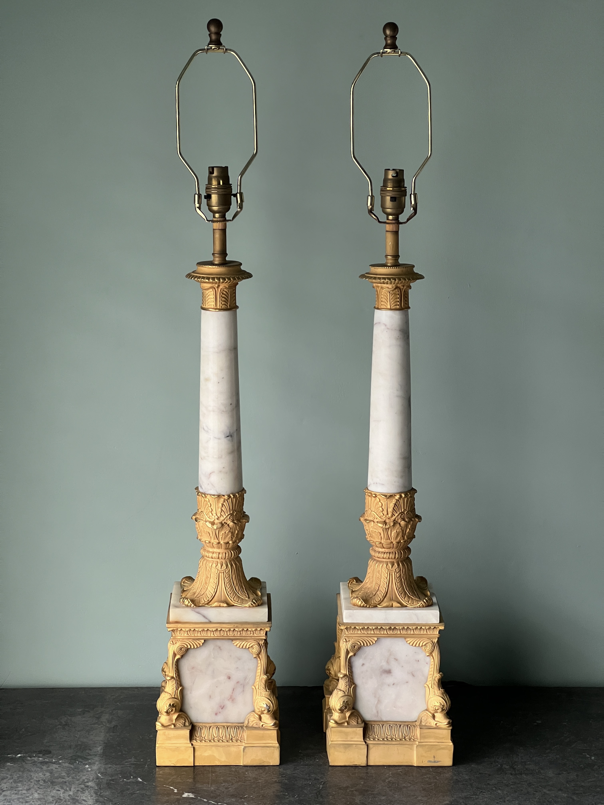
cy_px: 402
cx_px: 302
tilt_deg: -11.0
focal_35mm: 77
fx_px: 1791
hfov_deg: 19.1
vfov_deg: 25.3
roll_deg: +0.0
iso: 250
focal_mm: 9
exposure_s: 1/60
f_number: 2.8
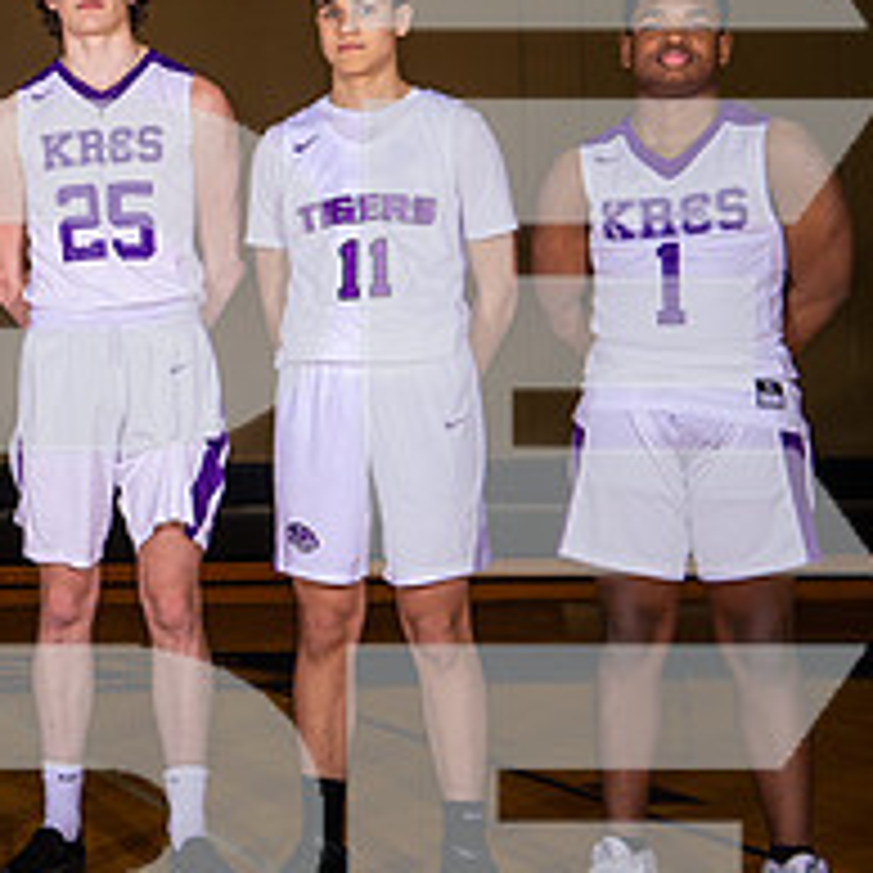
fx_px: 2254
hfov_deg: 19.5
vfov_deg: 21.8
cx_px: -373
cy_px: 301
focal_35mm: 79
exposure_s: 1/125
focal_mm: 28
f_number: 8
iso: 200
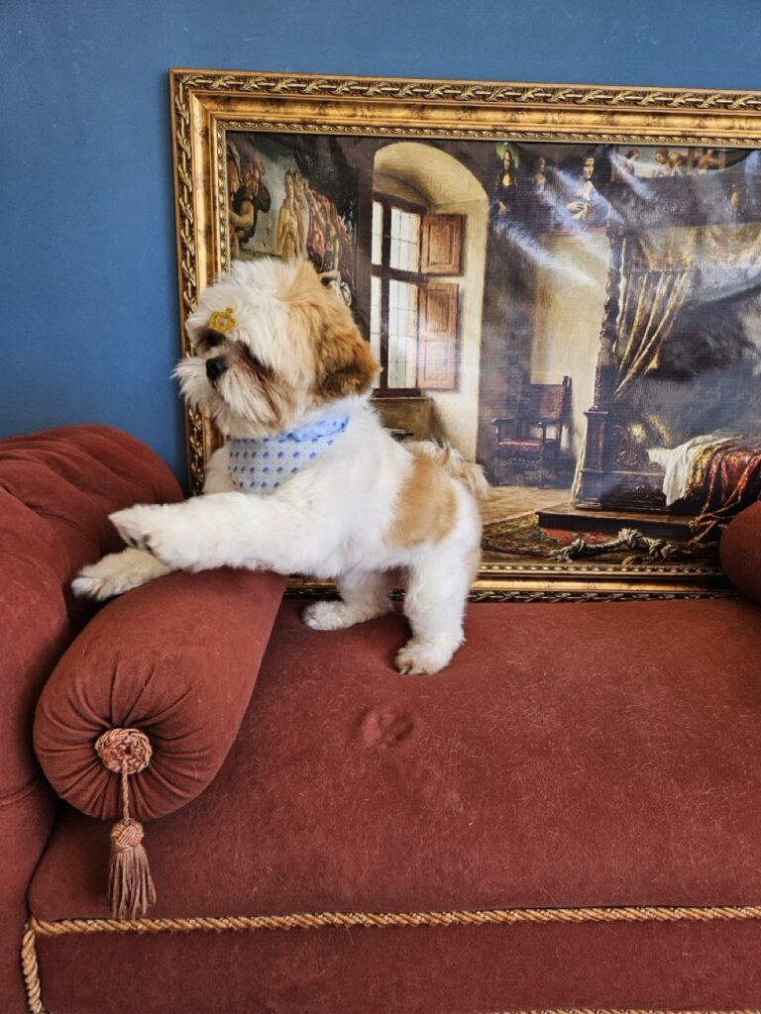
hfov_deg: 58.9
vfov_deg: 73.9
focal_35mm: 23
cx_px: 380
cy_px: 507
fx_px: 674
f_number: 1.8
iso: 125
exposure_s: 1/359
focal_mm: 5.4
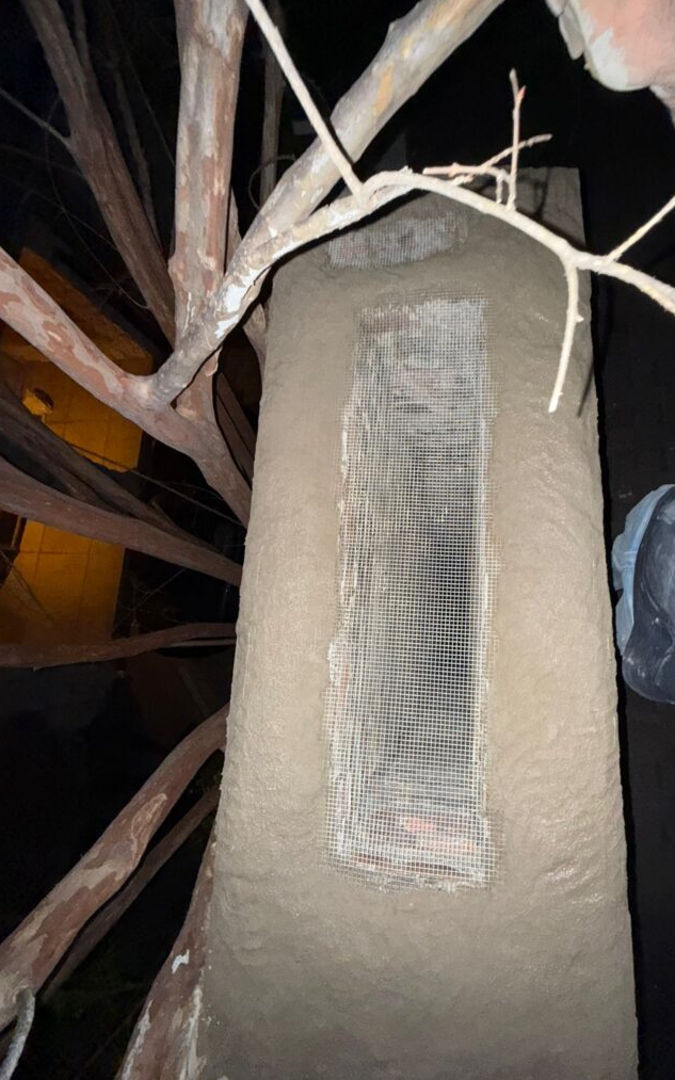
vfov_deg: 101.5
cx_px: 403
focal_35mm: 15
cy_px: 544
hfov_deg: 74.0
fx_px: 442
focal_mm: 2.22
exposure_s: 1/26
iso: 160
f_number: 2.2
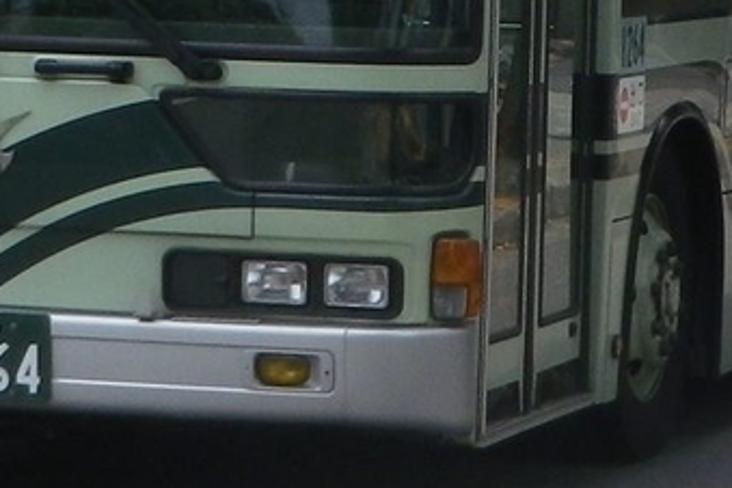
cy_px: -82
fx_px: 2297
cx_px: 315
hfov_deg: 18.1
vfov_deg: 11.9
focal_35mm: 113
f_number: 4.2
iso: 80
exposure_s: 1/400
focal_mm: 8.2
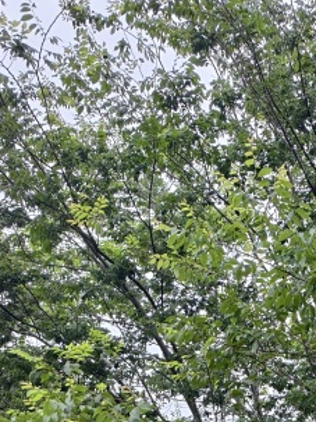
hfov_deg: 17.9
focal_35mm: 81
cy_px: 658
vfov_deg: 20.2
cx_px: 295
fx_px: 987
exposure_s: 1/596
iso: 72
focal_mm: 5.6
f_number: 1.57
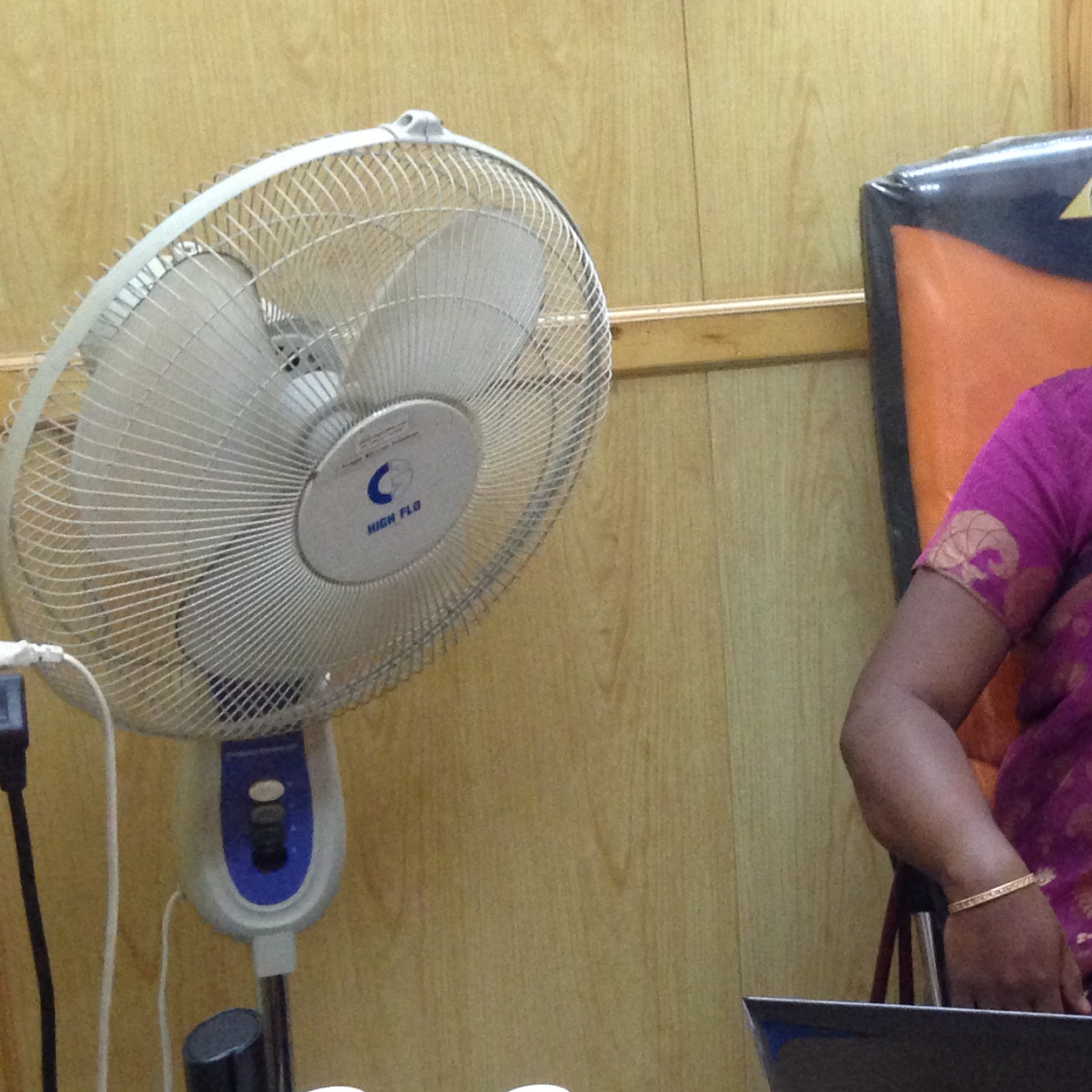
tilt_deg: -18.8
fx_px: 2712
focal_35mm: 76
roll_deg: +0.4
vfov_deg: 22.8
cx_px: 1333
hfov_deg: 21.1
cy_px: 550
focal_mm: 4.12
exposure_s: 1/20
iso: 320
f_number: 2.4
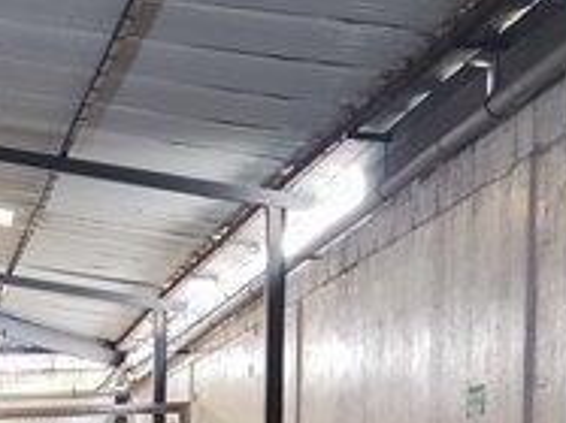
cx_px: -173
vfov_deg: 12.8
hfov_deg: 17.3
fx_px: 1748
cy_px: 704
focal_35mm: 107
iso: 273
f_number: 1.79
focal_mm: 4.71
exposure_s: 1/33
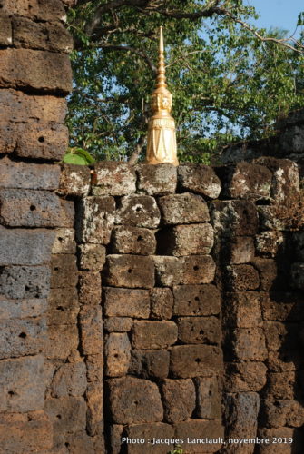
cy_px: 227
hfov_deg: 22.7
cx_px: 152
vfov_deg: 33.4
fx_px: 757
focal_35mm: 60
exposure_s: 1/80
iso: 100
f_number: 11
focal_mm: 40
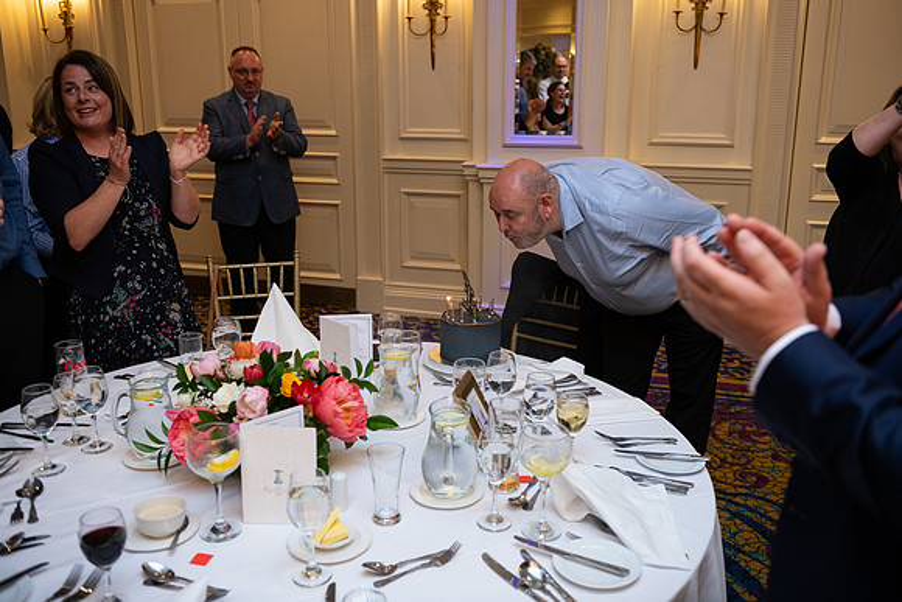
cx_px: 451
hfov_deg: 55.8
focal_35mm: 34
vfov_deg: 38.9
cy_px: 301
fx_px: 852
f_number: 3.5
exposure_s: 1/160
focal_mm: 34
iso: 800
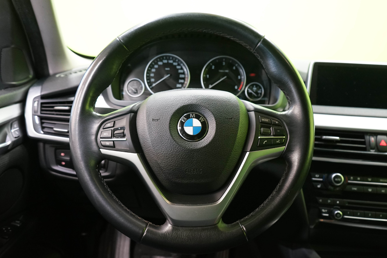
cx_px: 194
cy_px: 129
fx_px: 322
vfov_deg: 43.6
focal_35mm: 30
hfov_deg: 61.9
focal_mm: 30
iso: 3200
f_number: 5
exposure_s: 1/15
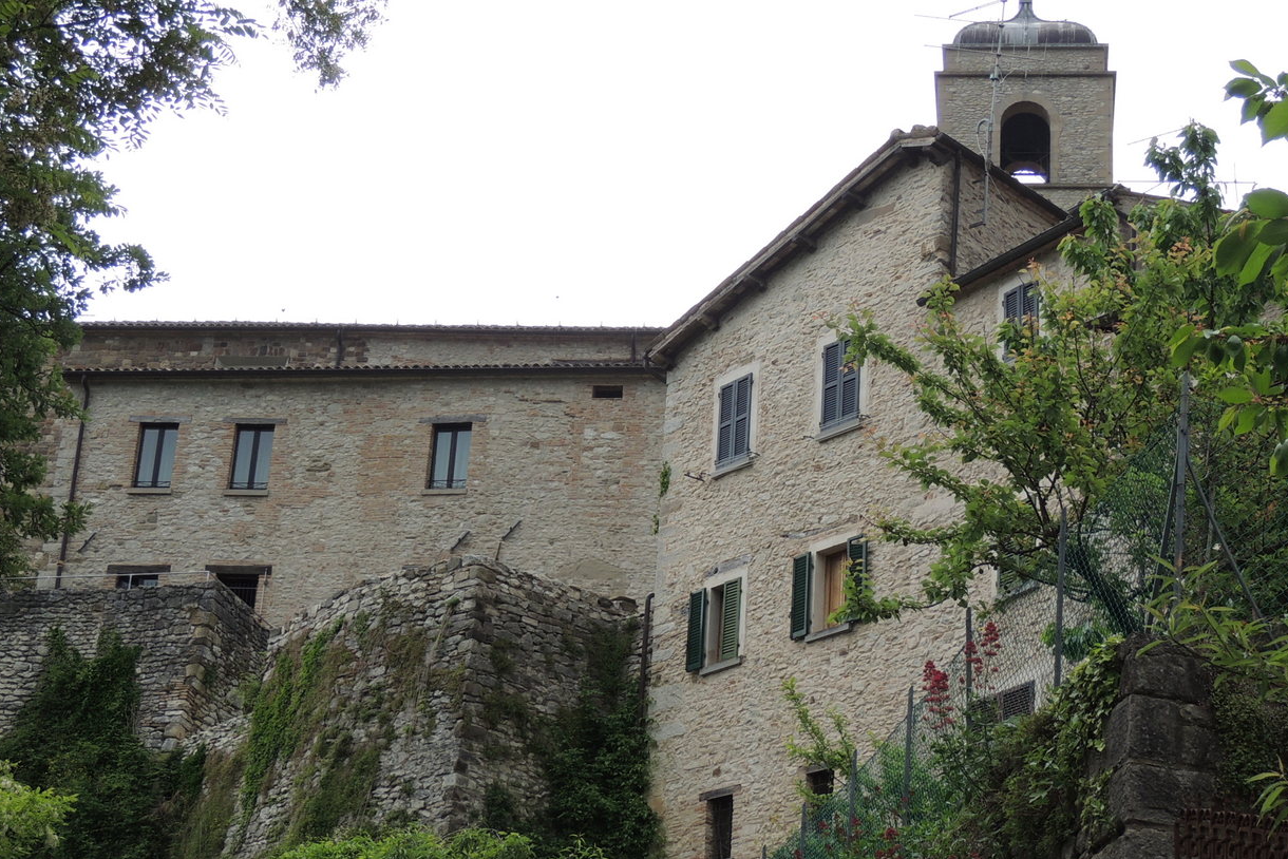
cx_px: 661
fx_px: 2684
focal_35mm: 75
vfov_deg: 18.2
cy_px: 498
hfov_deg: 27.0
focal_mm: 9.8
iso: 100
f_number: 3.7
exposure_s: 1/400
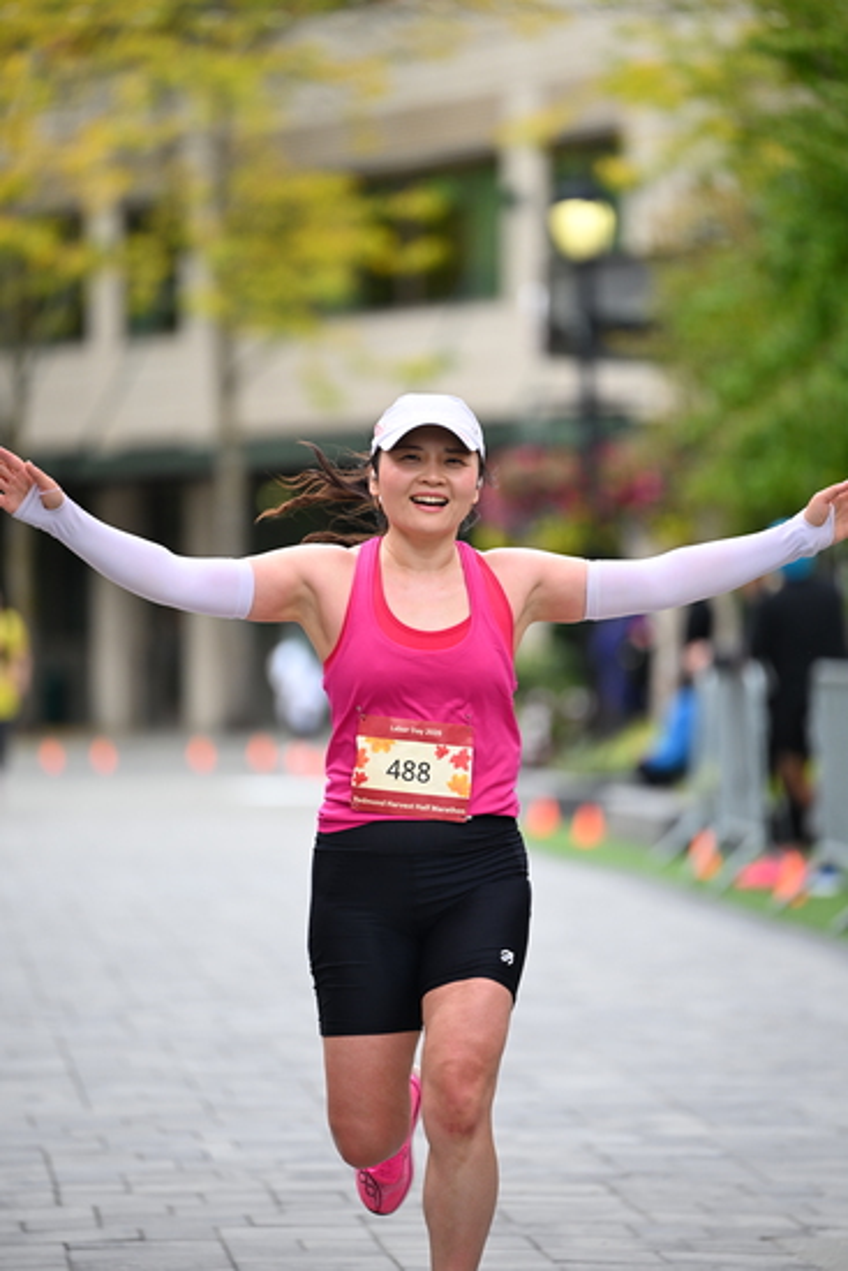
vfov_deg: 10.3
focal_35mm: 200
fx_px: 7062
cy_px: 636
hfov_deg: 6.9
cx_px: 424
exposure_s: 1/2000
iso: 640
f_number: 2.8
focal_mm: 200
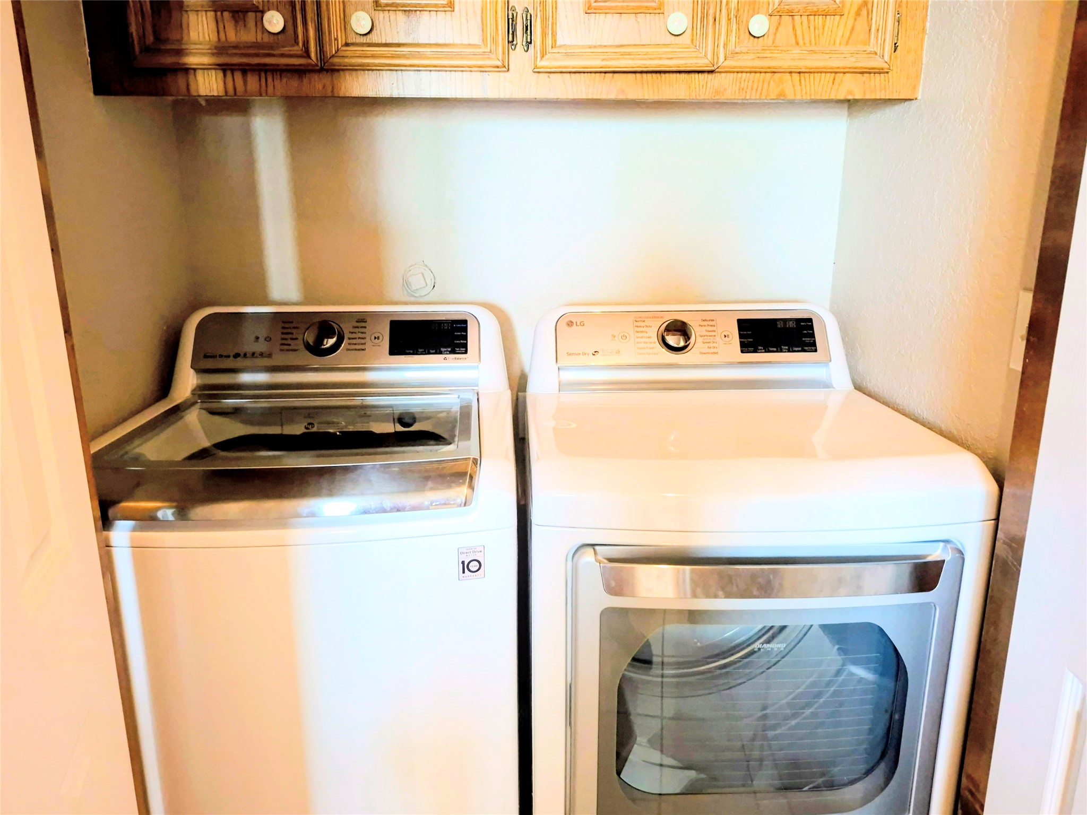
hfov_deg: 73.9
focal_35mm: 23
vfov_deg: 58.9
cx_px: 544
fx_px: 722
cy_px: 408
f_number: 1.8
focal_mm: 5.4
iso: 320
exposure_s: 1/30
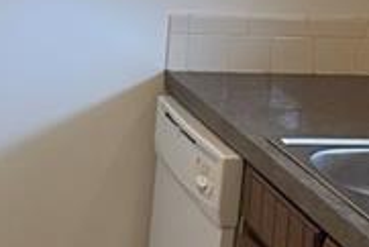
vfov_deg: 12.9
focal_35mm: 106
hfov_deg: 18.0
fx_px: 1087
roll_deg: -0.5
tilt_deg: -10.3
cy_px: 69
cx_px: -106
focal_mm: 6.76
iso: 125
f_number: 1.78
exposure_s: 1/120
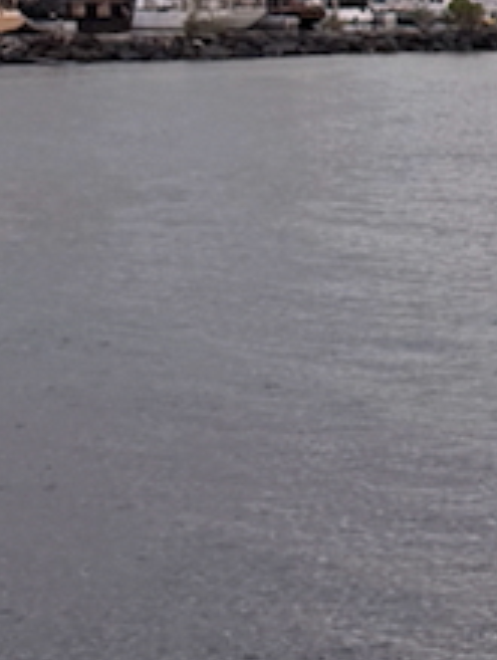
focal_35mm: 140
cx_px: 1157
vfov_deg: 14.0
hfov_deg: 9.5
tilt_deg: -8.0
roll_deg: -0.3
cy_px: 193
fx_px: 2672
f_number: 1.78
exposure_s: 1/132
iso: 80
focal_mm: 6.76
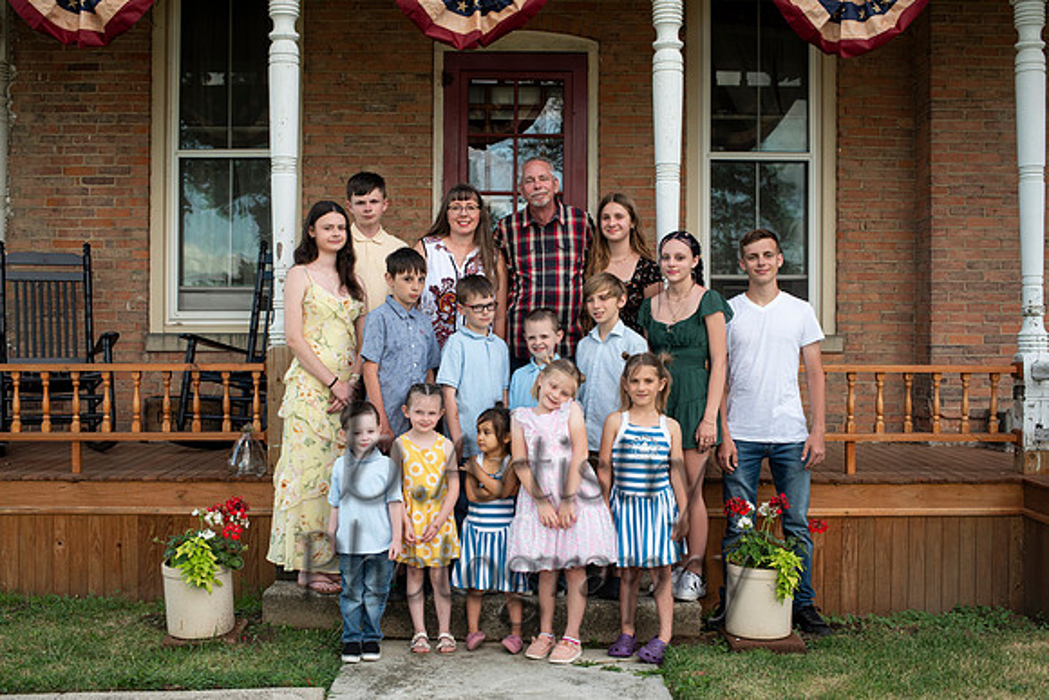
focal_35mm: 45
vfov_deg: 29.9
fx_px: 1311
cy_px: 350
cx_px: 524
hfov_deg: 43.6
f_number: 8
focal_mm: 45
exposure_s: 1/125
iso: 320
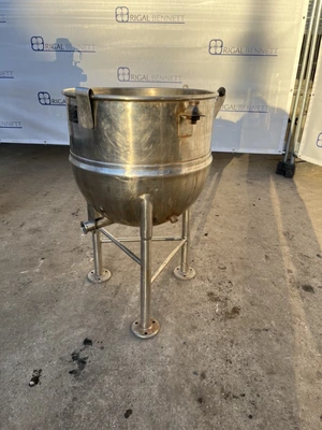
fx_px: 322
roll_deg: -1.1
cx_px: 161
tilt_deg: -20.0
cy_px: 215
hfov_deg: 53.1
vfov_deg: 67.3
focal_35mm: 26
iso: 50
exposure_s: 1/635
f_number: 1.6
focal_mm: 5.1
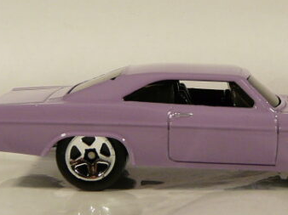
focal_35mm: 87
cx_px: 190
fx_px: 723
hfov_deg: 22.4
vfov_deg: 17.0
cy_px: 101
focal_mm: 5.1
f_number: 2.8
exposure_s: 1/80
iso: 100
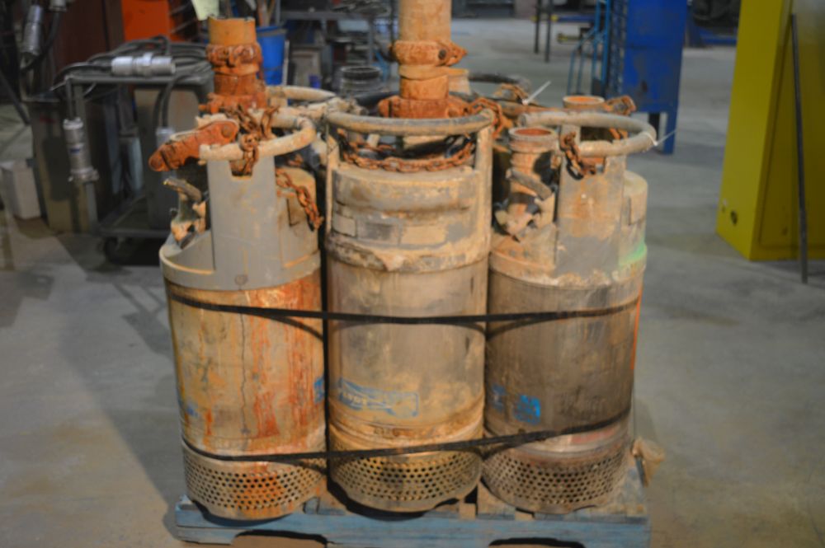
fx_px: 927
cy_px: 274
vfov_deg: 33.0
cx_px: 412
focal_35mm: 40
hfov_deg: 48.0
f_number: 4
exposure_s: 1/15
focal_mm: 27
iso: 400
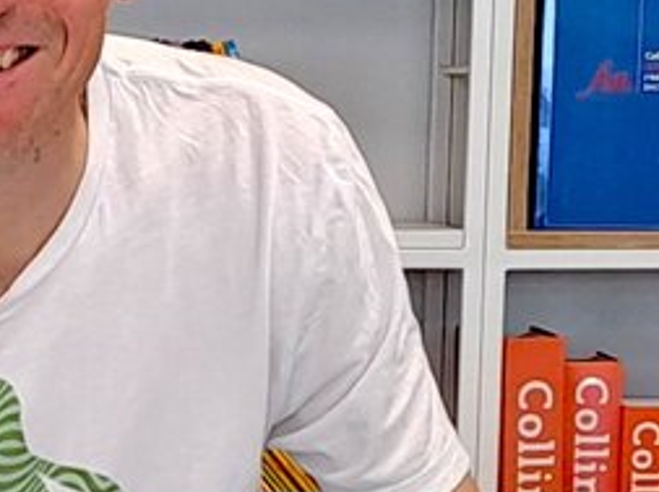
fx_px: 3764
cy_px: 554
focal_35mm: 198
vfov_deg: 7.4
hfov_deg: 9.9
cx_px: -112
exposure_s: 1/50
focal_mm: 4.65
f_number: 1.8
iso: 80
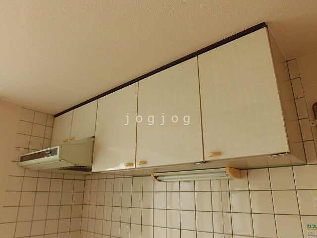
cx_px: 158
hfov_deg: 71.6
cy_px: 119
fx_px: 220
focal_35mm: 24
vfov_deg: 56.8
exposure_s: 1/80
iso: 160
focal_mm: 4.3
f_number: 3.1
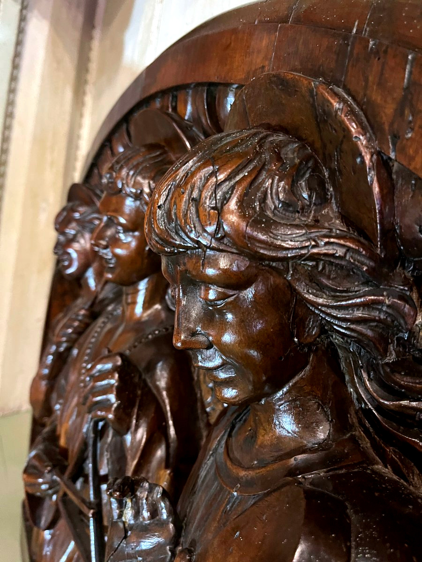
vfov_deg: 67.3
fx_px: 423
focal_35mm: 26
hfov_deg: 53.1
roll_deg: -9.2
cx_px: 211
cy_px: 281
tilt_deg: -8.2
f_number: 1.6
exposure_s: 1/25
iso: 640
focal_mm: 5.1
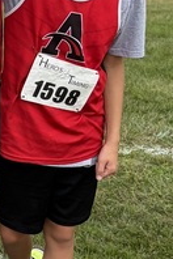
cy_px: 154
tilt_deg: -13.2
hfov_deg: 9.0
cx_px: -225
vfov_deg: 14.6
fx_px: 1009
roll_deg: -0.2
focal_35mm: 140
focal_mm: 5.96
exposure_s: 1/884
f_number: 1.6
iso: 50
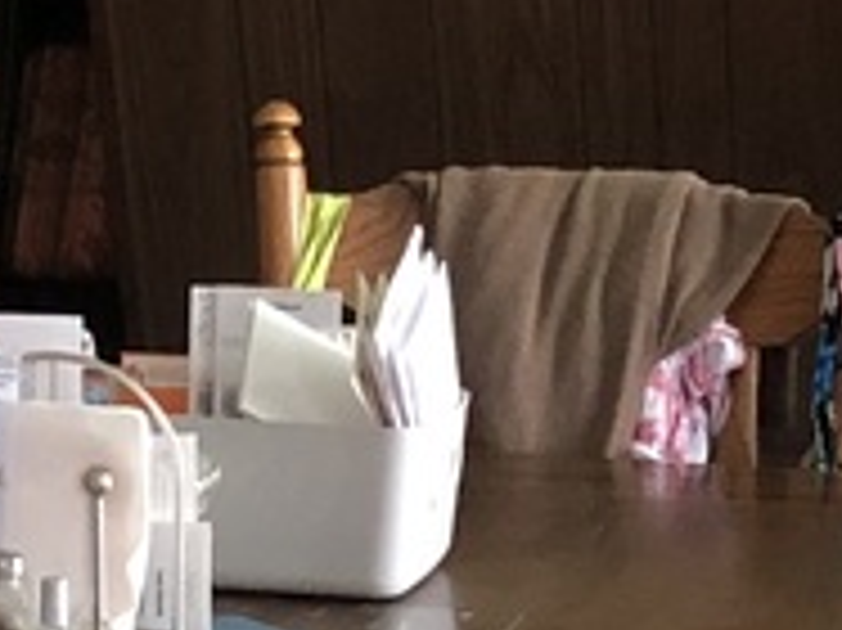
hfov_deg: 9.0
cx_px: -212
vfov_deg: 6.9
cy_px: 81
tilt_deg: -5.8
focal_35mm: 216
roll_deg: +0.9
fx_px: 5251
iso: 100
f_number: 1.8
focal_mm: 3.99
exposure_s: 1/11
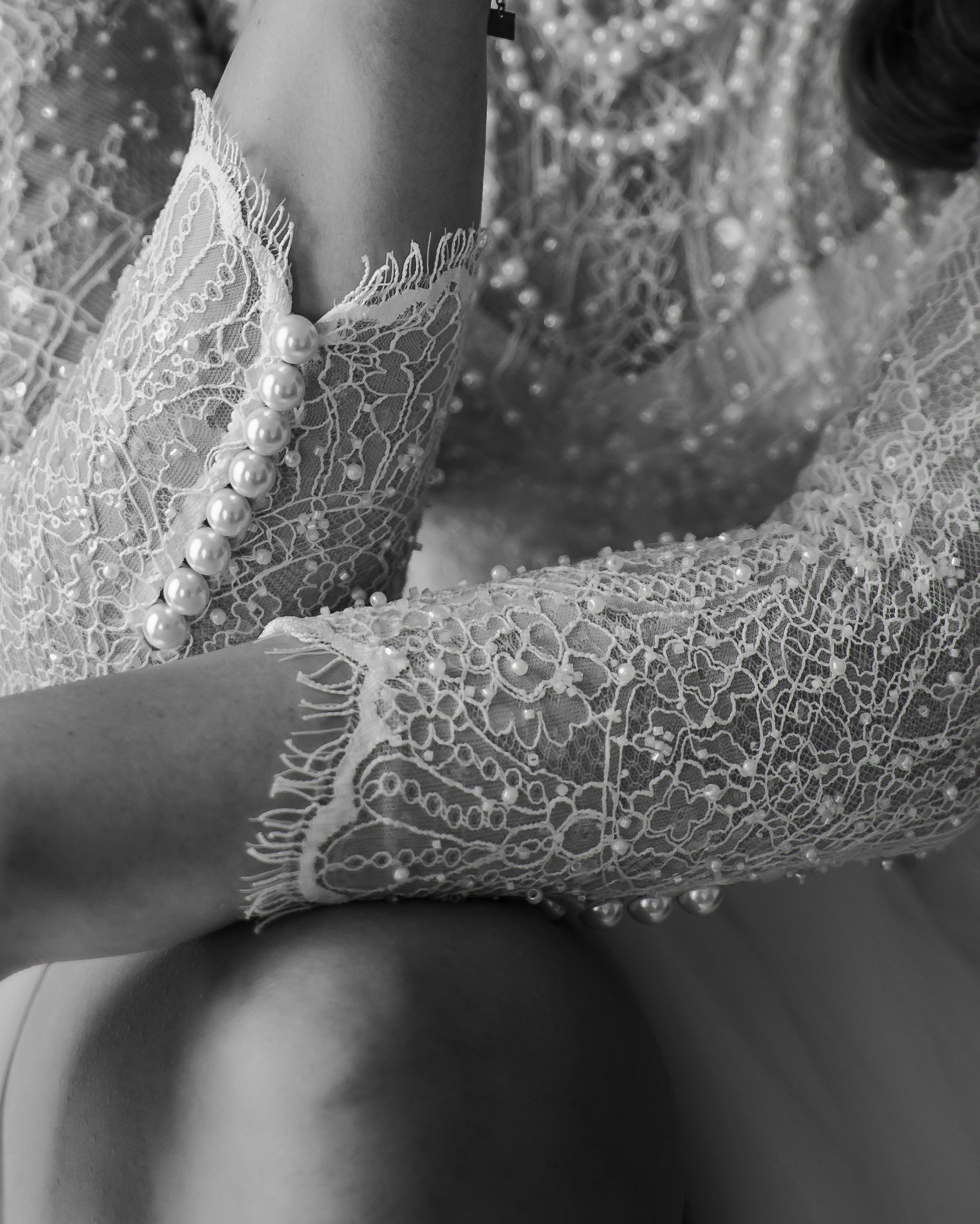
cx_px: 242
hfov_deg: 16.1
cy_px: 322
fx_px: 3443
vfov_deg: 20.0
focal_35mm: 95
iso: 200
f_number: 1.4
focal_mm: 50
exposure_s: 1/640
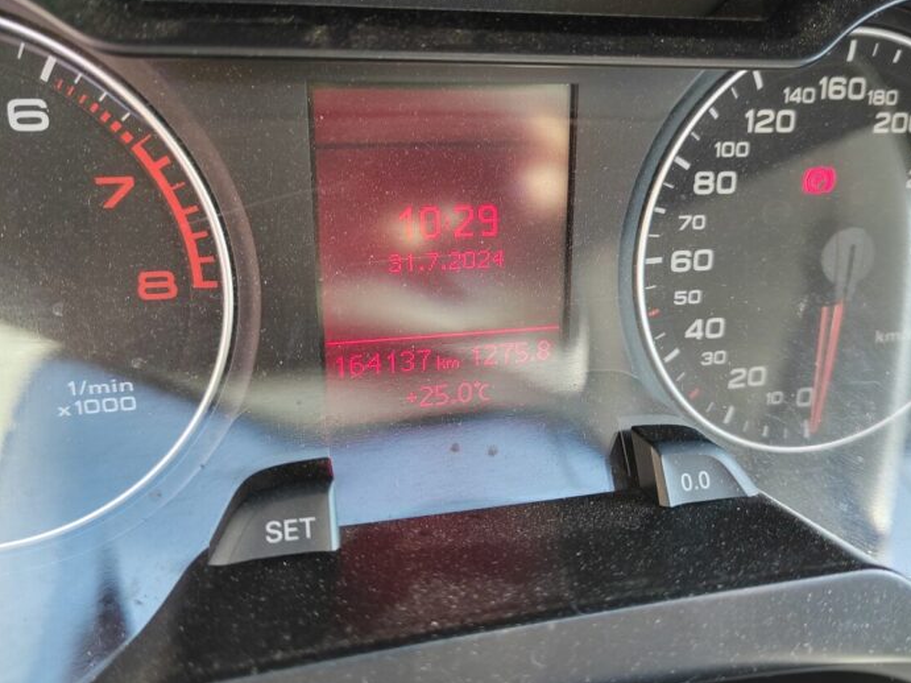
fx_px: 789
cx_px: 484
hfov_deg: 59.9
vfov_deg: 46.8
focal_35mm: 30
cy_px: 328
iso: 250
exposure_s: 1/100
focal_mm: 5.52
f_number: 1.9
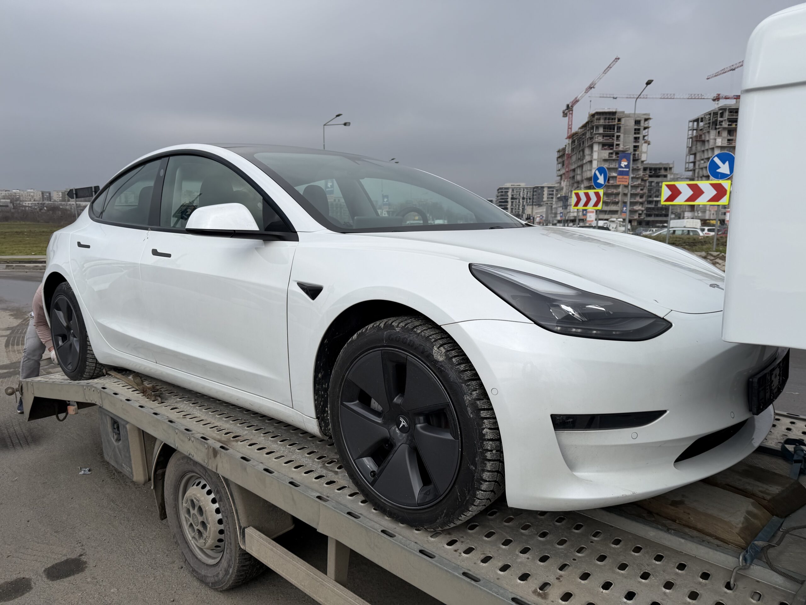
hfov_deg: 71.6
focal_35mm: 24
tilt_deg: -8.0
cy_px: 302
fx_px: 559
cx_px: 403
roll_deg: -0.4
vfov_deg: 56.8
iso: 80
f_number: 1.78
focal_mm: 6.76
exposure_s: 1/4405
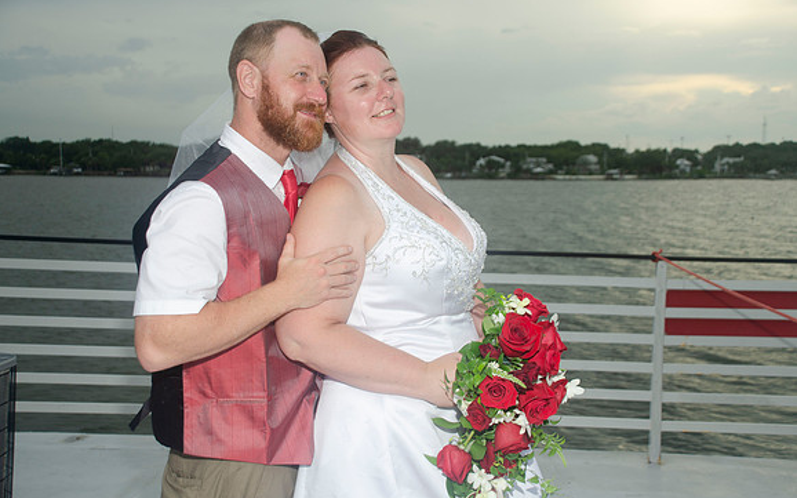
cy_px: 236
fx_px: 1064
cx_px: 398
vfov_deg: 26.3
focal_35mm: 49
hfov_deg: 41.1
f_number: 5.6
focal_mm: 32
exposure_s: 1/250
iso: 100
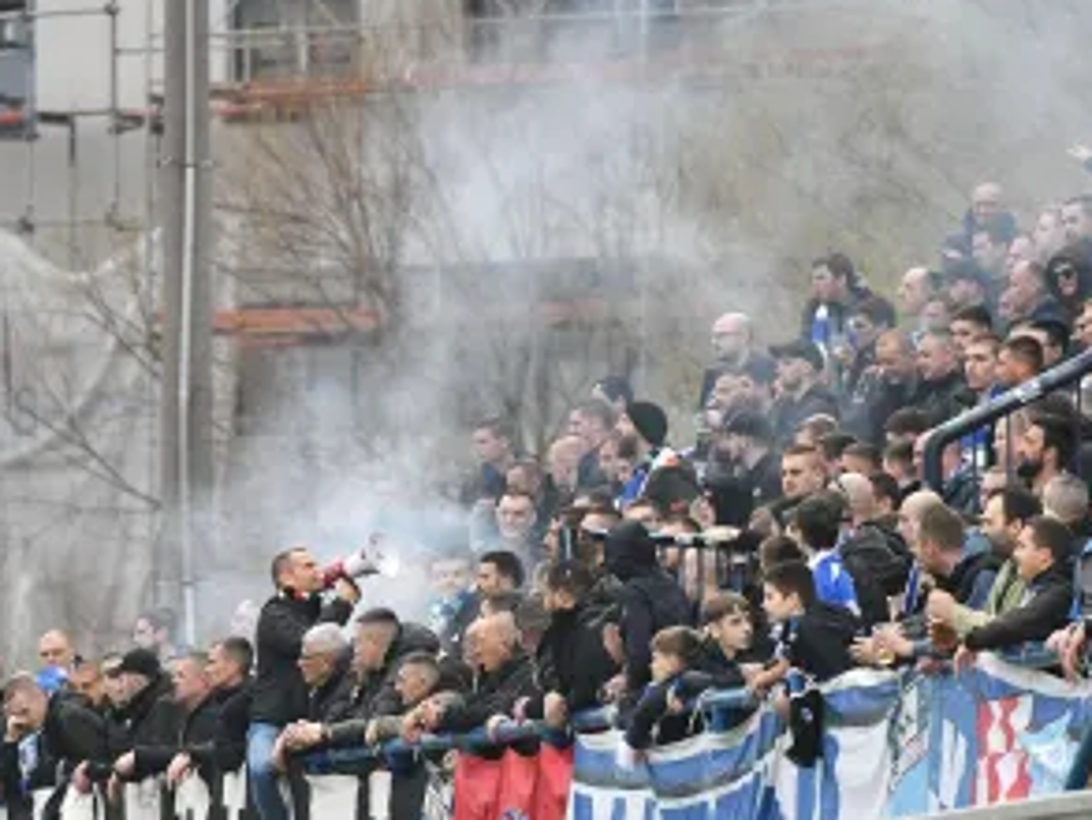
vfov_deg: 2.9
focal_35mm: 519
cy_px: 362
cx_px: 634
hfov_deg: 3.8
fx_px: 16379
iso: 2500
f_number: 5
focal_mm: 330
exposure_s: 1/800
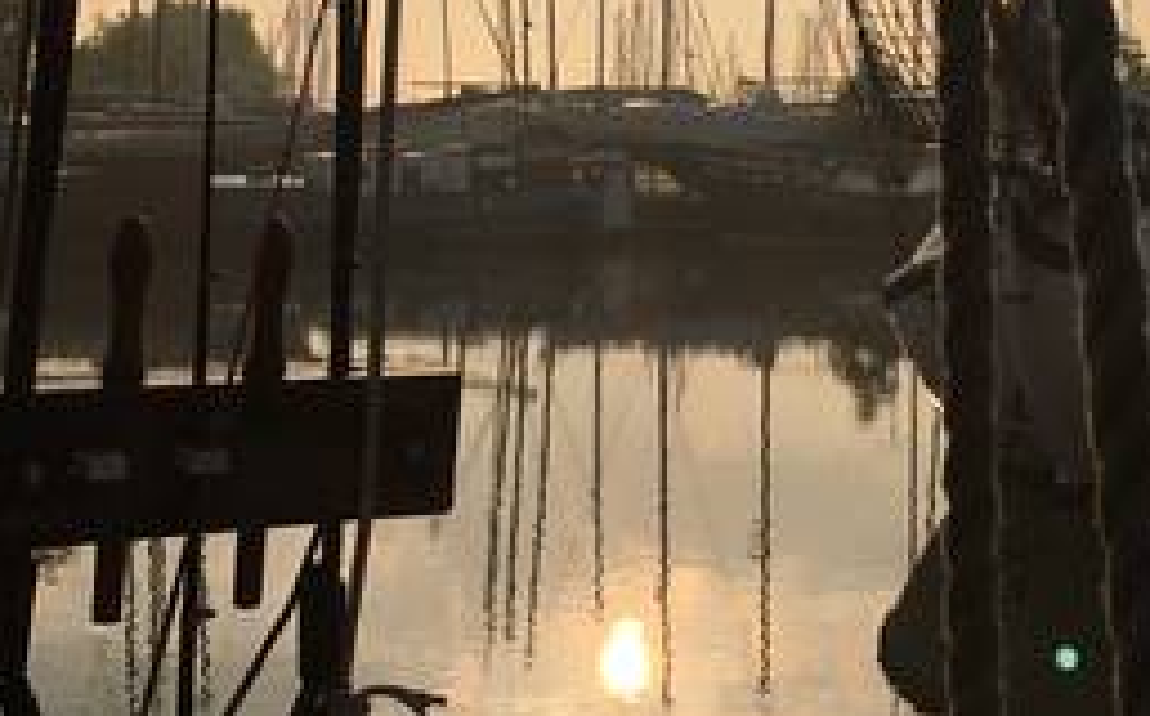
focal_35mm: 69
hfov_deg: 29.5
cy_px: 125
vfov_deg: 18.6
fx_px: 2160
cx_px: 819
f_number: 2.2
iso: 25
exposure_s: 1/3663
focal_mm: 4.15
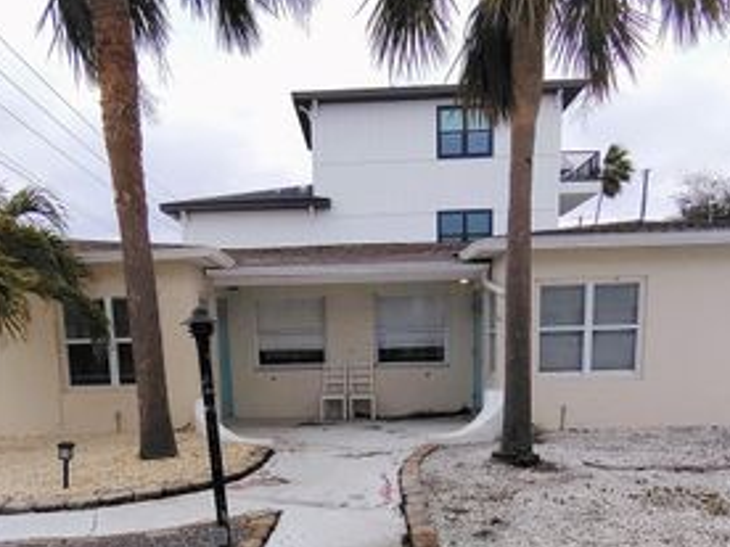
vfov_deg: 45.9
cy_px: 432
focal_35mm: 29
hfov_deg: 61.6
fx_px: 612
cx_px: 349
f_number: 2.2
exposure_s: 1/344
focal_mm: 2.13
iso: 100
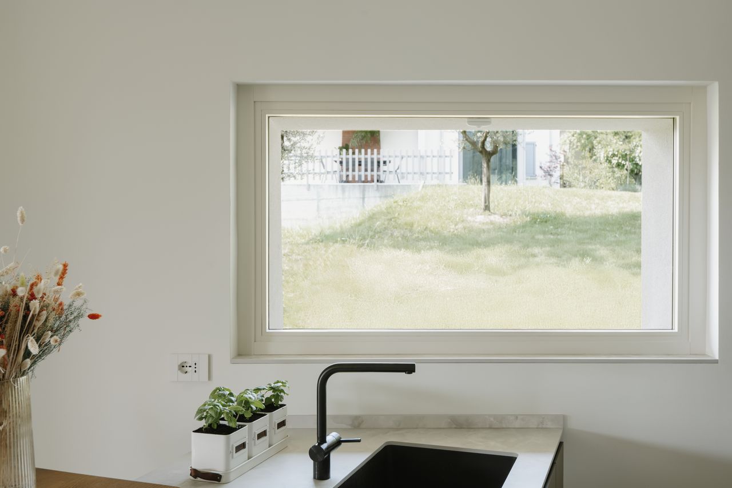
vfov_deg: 37.8
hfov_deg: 54.4
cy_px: 244
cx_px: 366
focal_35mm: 35
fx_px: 712
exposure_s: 1/4
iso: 100
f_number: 11
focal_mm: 35
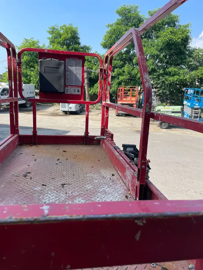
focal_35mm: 26
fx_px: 203
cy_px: 135
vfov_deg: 67.3
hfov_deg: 53.1
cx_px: 102
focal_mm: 4.2
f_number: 1.6
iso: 50
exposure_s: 1/1887
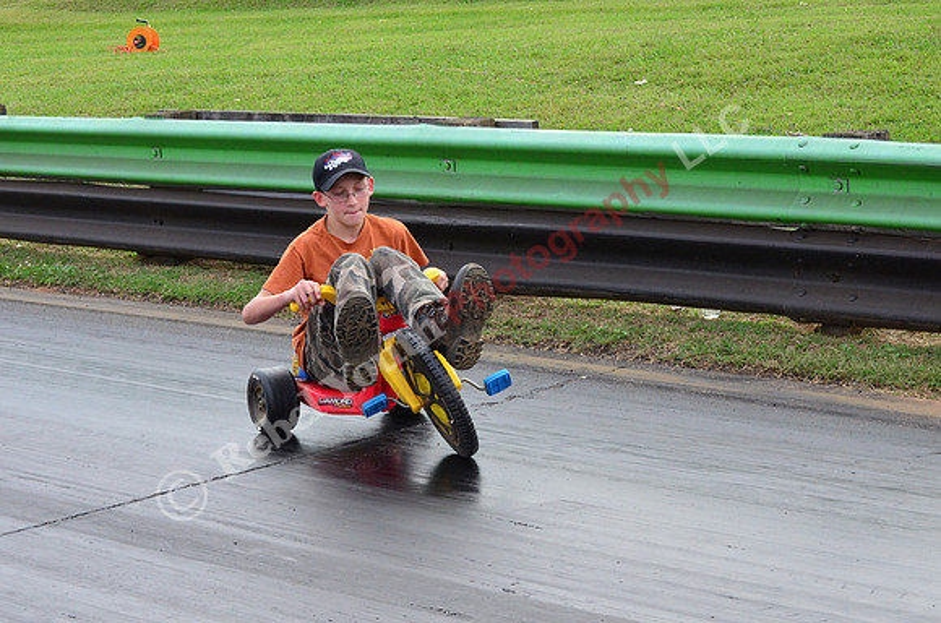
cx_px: 470
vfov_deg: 16.5
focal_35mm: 82
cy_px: 312
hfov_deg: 24.7
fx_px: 2152
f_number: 10
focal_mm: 55
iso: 1000
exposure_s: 1/400
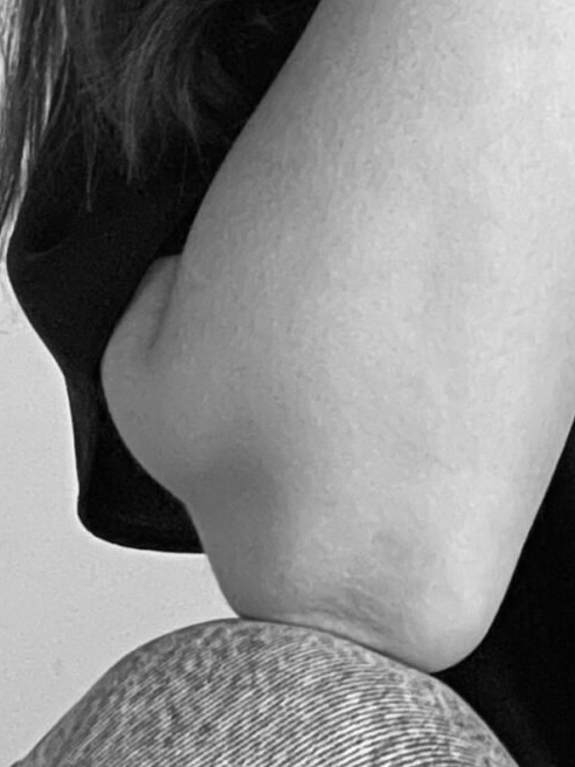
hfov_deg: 12.4
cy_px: -562
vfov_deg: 14.9
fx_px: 2591
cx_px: 698
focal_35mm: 117
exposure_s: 1/10
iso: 1000
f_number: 2.2
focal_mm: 2.71
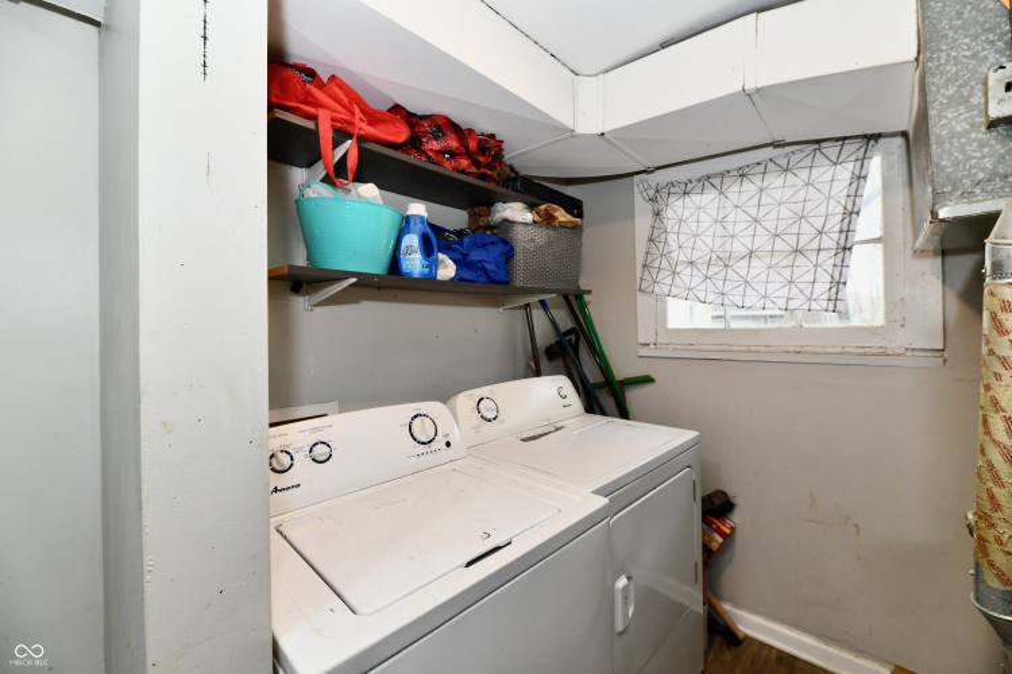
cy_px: 337
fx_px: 394
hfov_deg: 104.3
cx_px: 506
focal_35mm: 14
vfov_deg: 81.2
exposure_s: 1/60
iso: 640
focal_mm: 14
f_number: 6.3
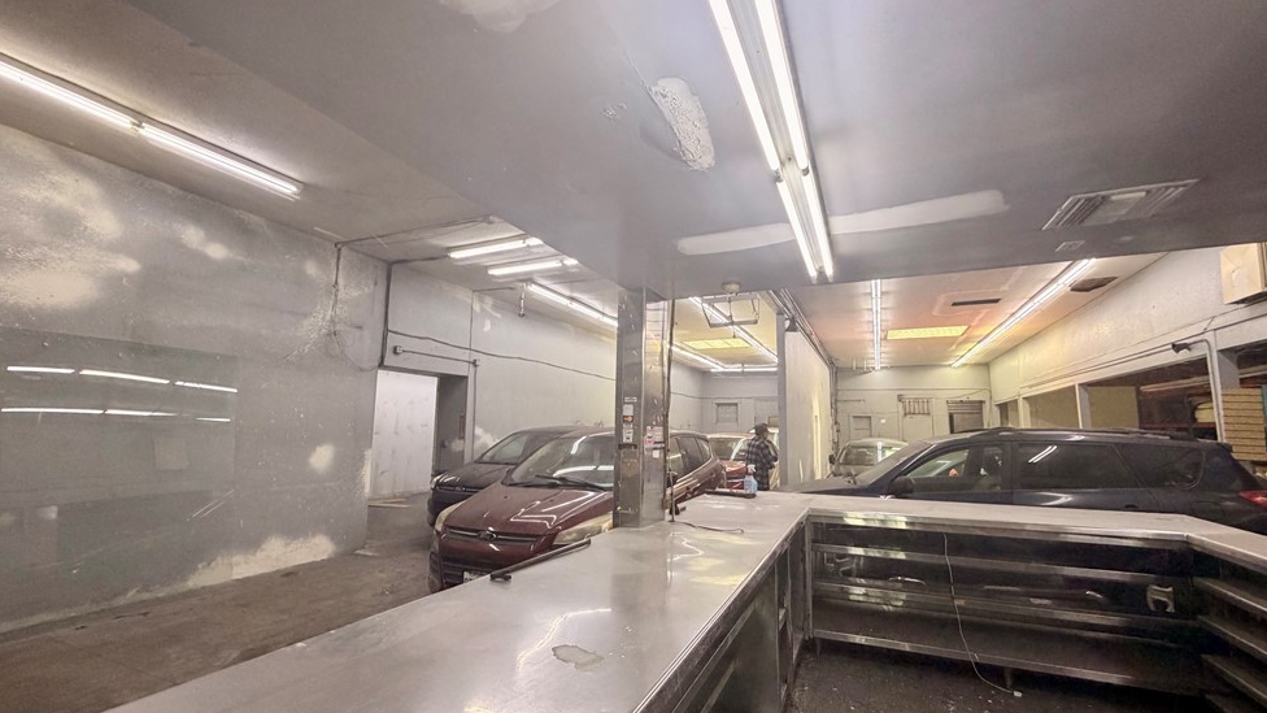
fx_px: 538
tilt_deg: +7.6
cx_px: 639
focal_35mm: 16
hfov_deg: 99.4
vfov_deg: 67.1
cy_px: 366
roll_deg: -0.7
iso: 320
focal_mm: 2.22
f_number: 2.2
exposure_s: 1/120
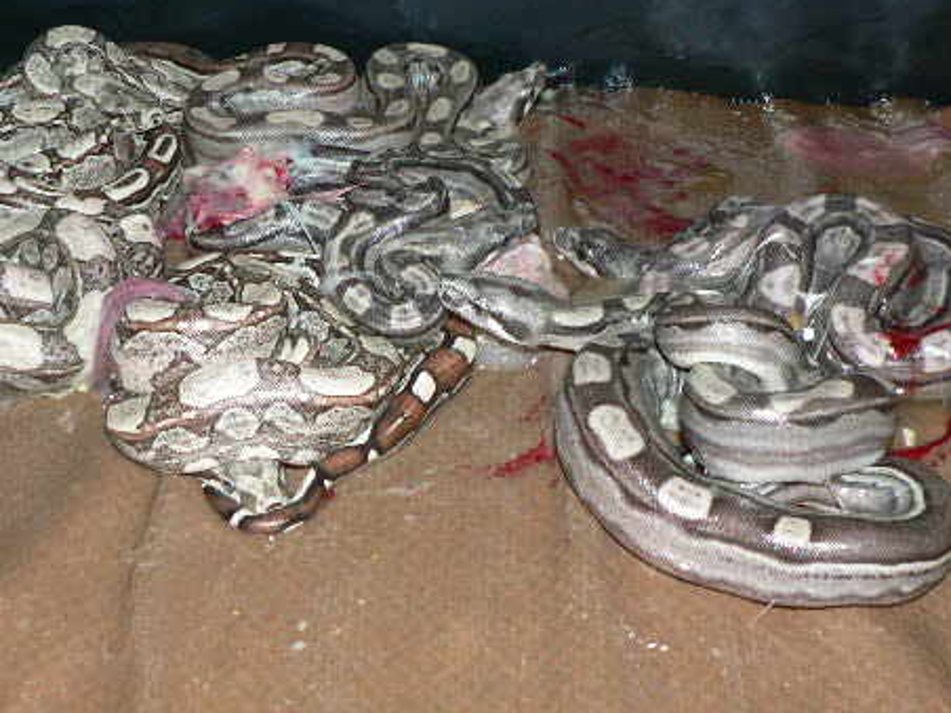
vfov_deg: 28.5
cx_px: 404
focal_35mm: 51
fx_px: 1401
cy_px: 328
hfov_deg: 37.4
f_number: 2.8
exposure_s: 1/60
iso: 100
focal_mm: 6
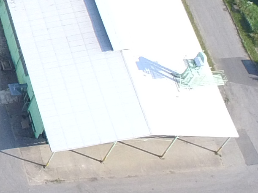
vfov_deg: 11.3
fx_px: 976
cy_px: 34
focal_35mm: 131
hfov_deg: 13.1
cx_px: -250
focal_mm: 3.61
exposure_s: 1/460
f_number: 2.8
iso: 100
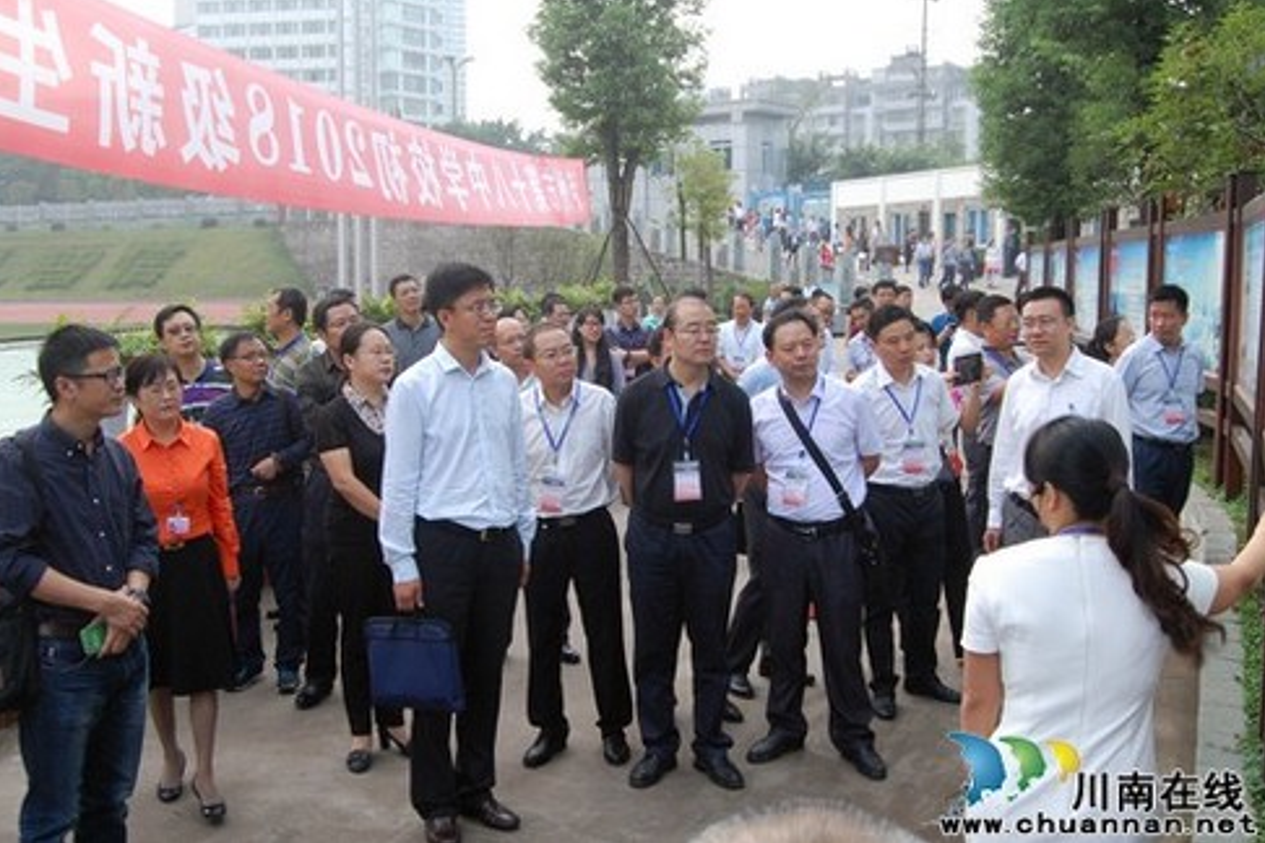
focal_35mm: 37
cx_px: 627
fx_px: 1300
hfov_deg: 51.9
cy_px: 415
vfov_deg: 35.9
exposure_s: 1/200
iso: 800
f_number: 7.1
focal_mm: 24
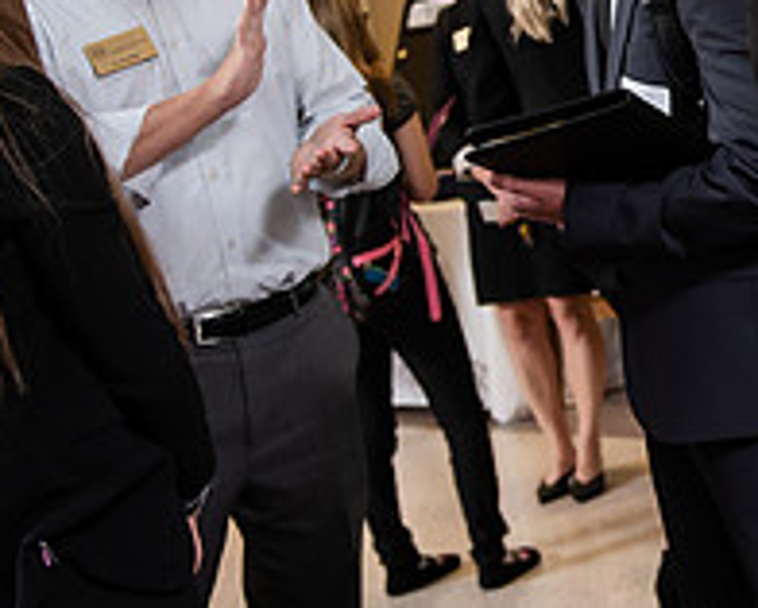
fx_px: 2177
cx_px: 820
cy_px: 48
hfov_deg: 19.0
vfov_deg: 15.7
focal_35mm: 97
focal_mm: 35
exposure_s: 1/160
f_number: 3.2
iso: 800
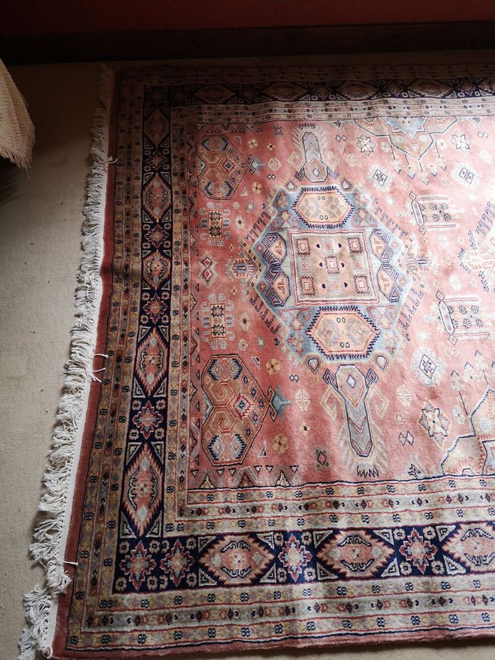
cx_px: 248
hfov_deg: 51.4
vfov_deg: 65.3
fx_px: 515
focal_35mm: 27
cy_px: 330
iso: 100
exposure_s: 1/50
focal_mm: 3.95
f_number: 1.8
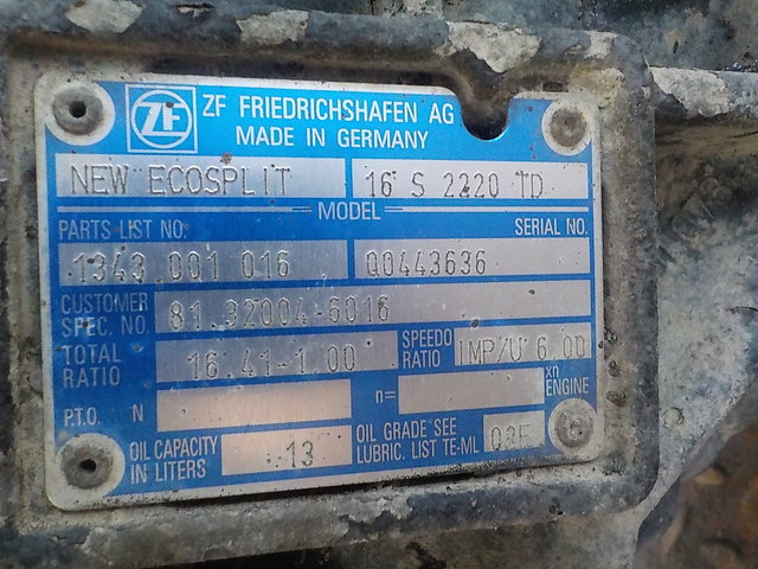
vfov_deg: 46.8
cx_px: 379
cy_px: 284
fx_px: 657
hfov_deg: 60.0
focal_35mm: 30
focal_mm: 4.1
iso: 800
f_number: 3.3
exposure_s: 1/50
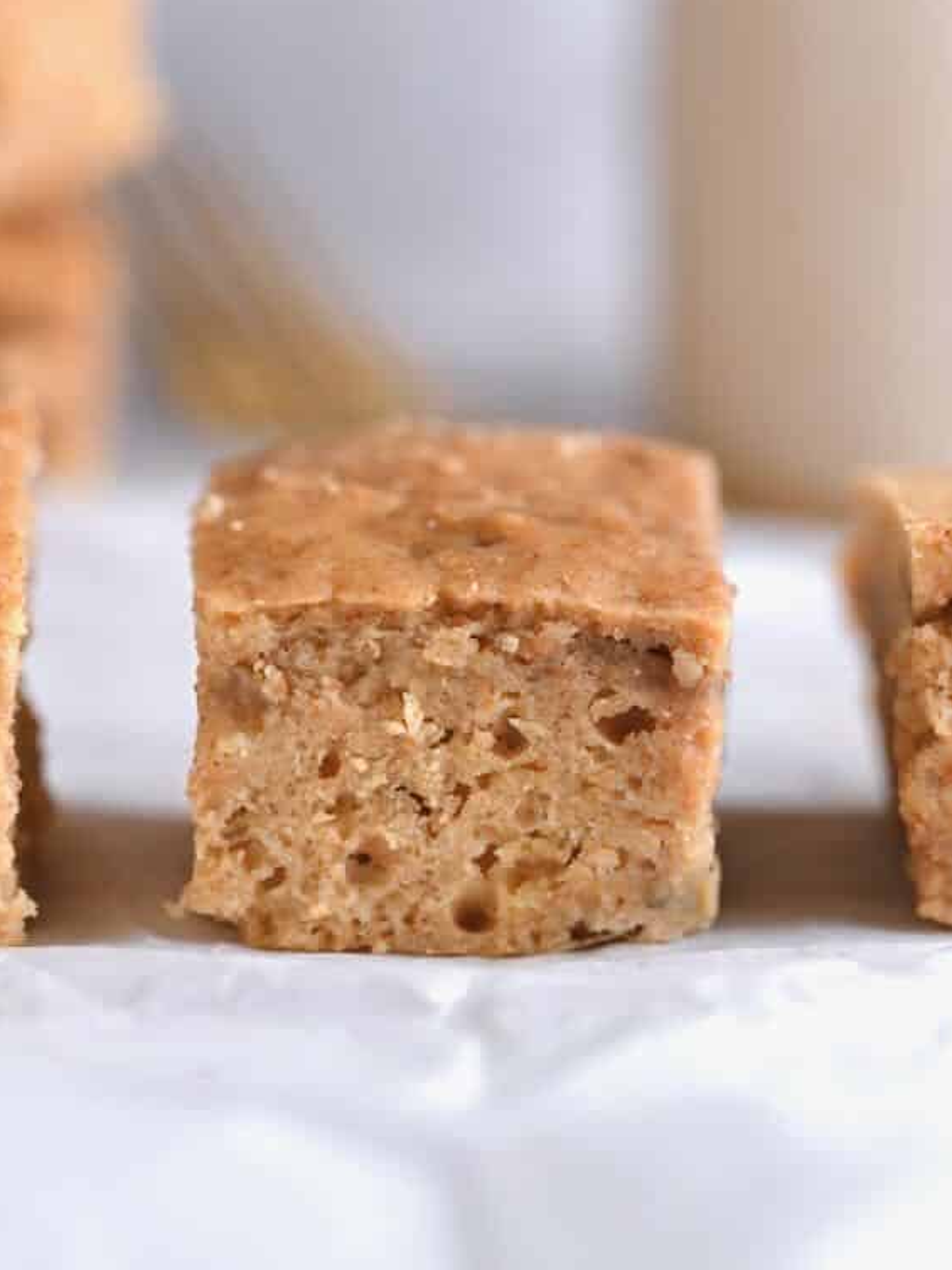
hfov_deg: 11.1
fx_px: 4916
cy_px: 645
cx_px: 476
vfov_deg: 14.7
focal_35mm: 134
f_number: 6.3
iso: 31
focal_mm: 105
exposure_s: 1/8
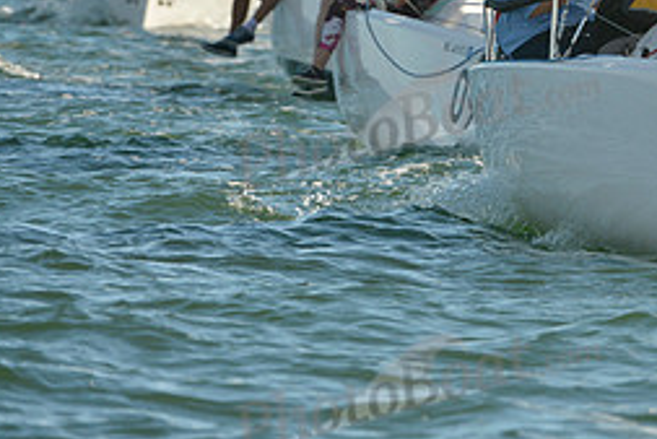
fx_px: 14663
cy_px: -48
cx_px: 738
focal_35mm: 803
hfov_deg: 2.6
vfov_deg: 1.7
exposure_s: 1/800
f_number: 9
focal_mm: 350
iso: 280
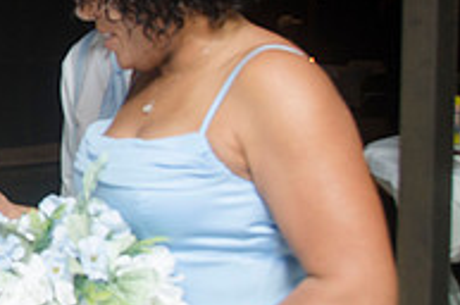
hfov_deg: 20.2
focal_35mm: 90
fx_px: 1148
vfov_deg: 15.1
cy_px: 105
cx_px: -184
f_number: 5.6
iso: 400
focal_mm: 20
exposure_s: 1/60
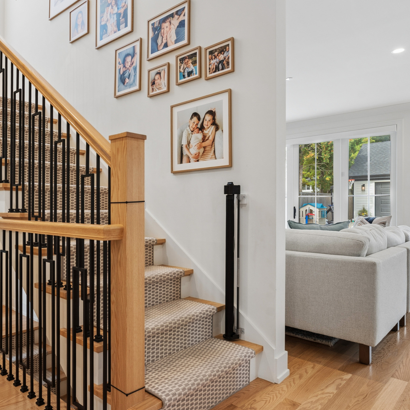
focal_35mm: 26
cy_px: 221
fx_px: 348
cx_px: 131
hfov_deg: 59.3
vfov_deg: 60.9
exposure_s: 1/40
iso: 400
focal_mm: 16
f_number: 8
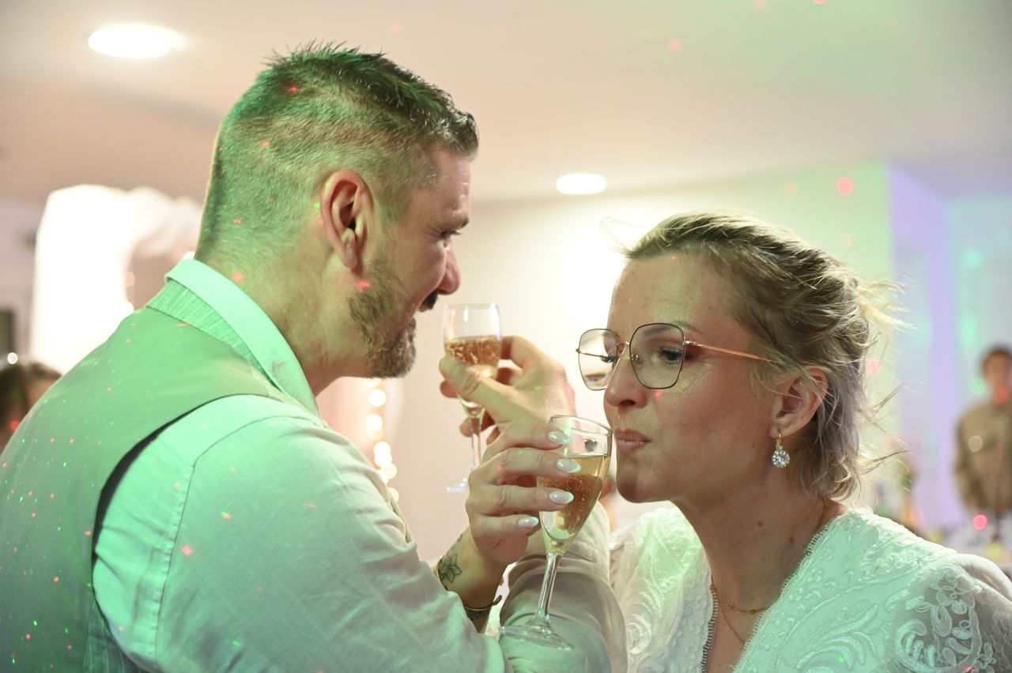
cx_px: 506
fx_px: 1630
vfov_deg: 23.4
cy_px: 336
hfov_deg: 34.5
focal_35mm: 58
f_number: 4
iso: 5600
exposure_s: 1/60
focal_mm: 58
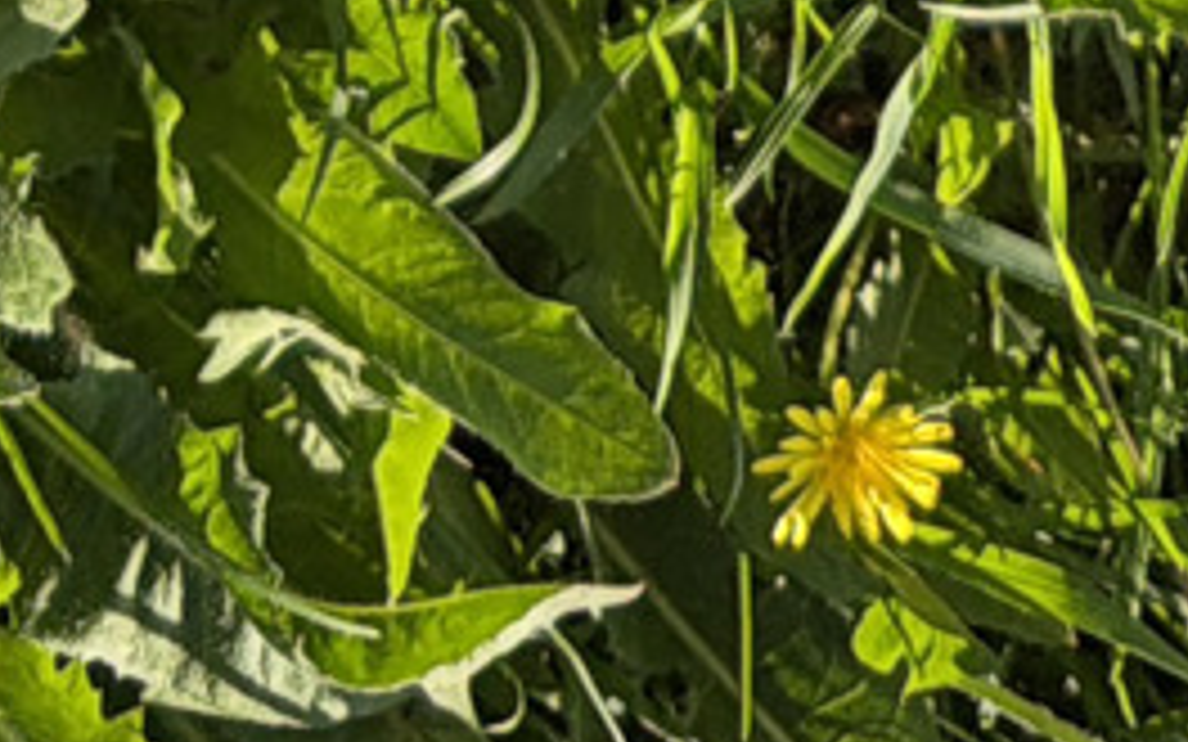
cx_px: 518
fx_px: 6249
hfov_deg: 10.9
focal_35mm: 193
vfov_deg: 5.7
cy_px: -2406
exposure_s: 1/1314
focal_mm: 6.76
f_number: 1.78
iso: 100
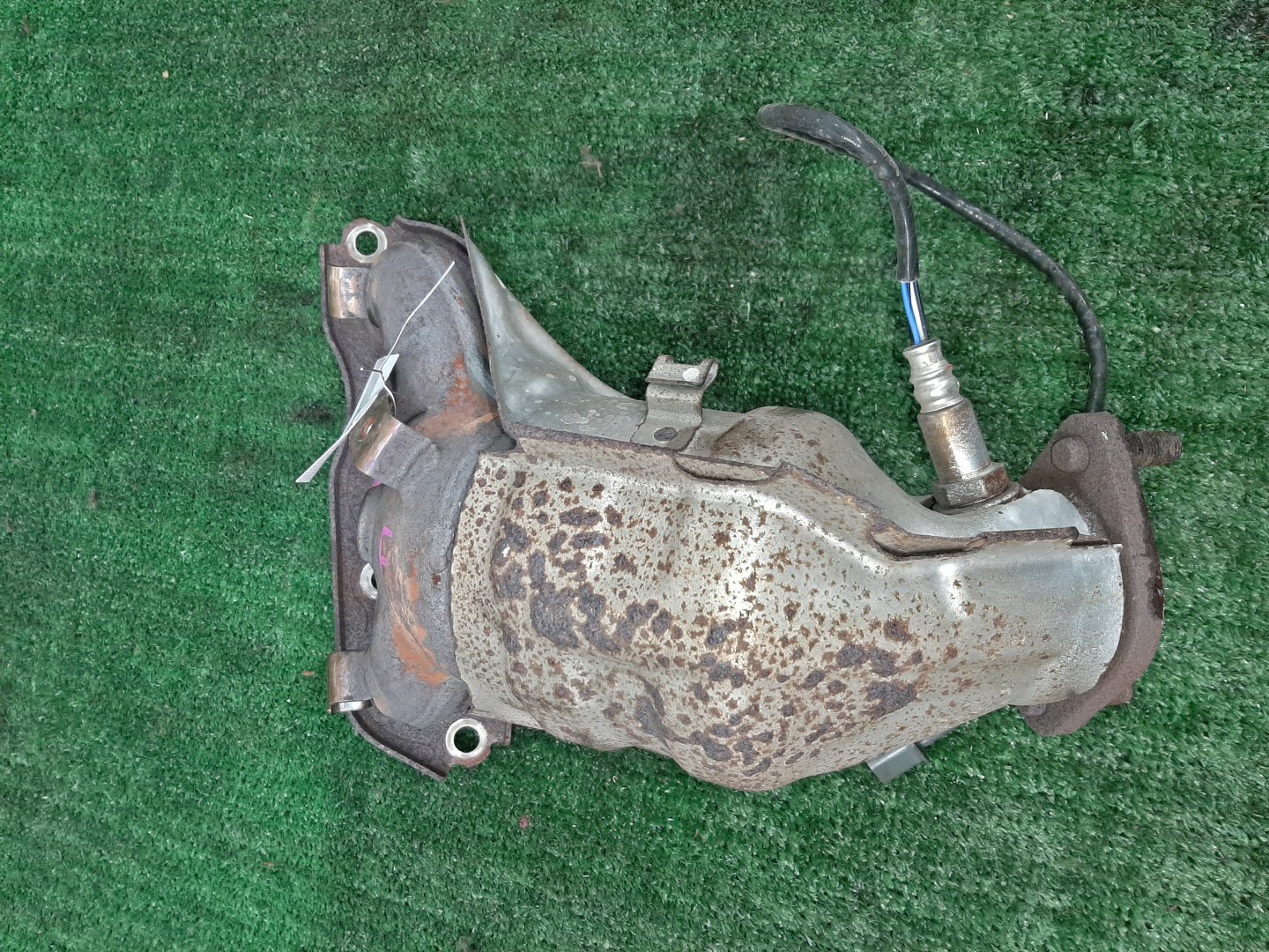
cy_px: 476
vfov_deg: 53.1
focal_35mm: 26
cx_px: 634
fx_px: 953
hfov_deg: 67.3
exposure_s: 1/50
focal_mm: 3.93
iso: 151
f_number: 1.7
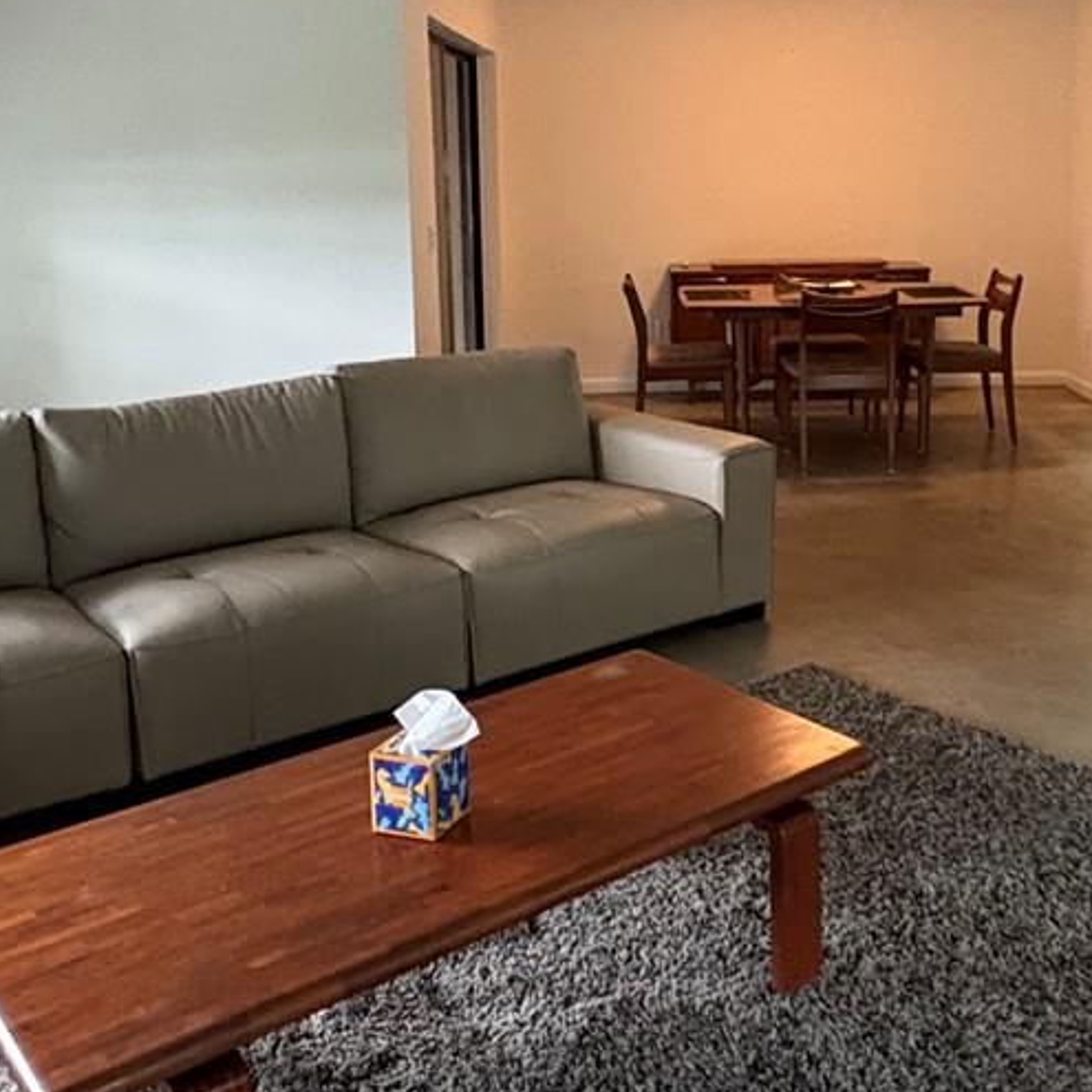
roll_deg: +0.5
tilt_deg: -8.8
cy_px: 344
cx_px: 724
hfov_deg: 41.3
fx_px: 1428
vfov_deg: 41.2
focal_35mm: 40
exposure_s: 1/60
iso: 800
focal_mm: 2.22
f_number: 2.2
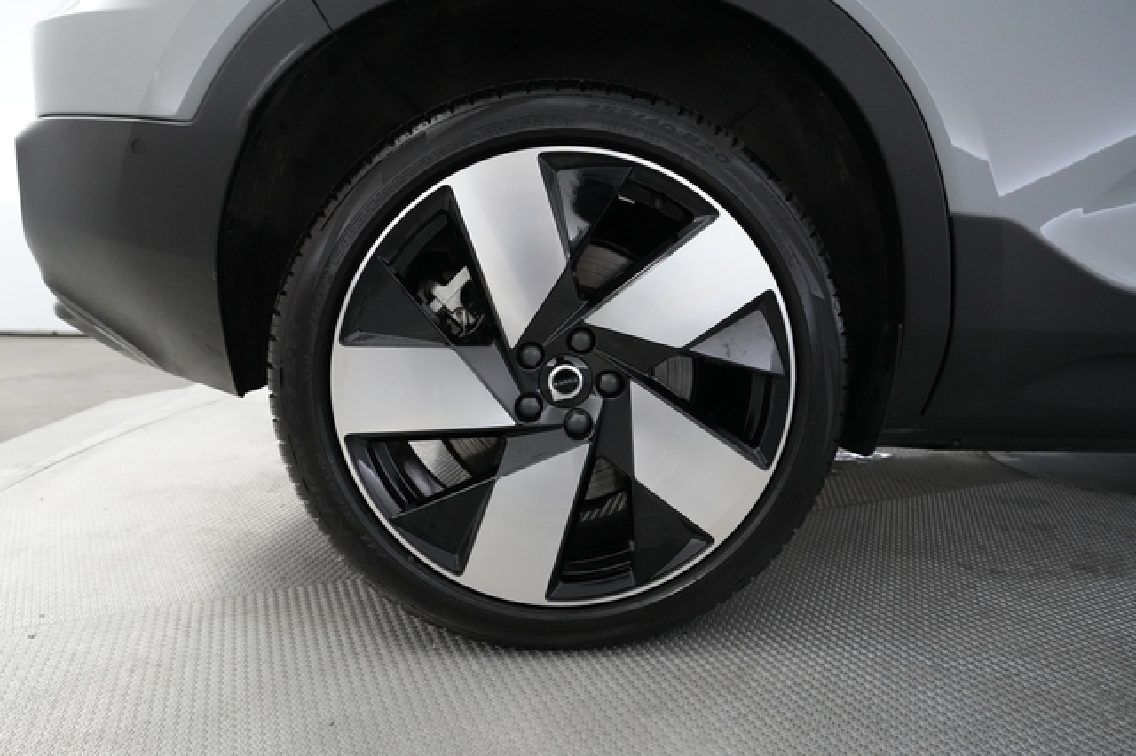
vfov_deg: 53.1
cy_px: 378
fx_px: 757
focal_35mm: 24
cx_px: 568
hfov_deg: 73.8
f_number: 4.5
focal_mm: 24
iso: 6400
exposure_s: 1/160
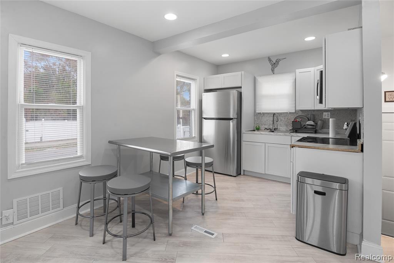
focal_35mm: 30
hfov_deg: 61.9
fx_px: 328
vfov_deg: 43.6
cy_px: 132
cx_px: 197
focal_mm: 30
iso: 320
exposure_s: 1/6
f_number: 9
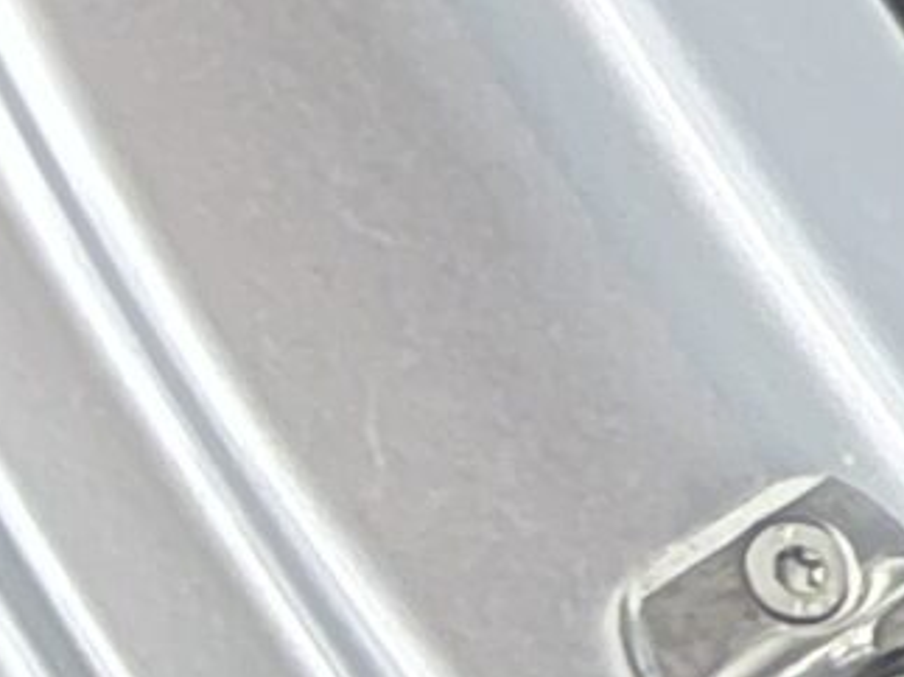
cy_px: -274
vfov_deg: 7.4
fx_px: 5169
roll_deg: -2.9
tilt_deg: -25.6
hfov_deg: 7.7
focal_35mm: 198
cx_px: 3314
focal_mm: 5.1
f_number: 1.6
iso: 1250
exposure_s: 1/21
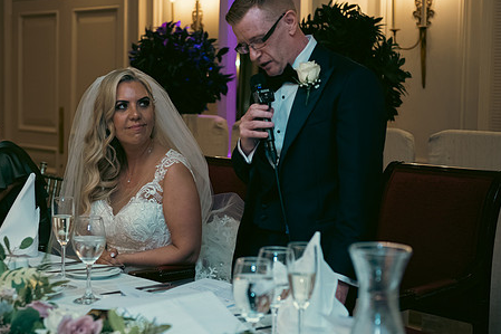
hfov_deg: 26.9
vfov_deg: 18.2
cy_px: 148
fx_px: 1043
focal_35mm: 75
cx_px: 202
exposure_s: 1/160
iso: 800
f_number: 3.5
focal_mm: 58
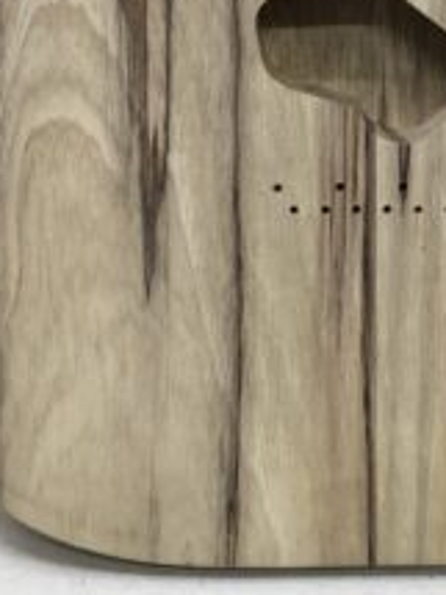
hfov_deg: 20.2
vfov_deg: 25.8
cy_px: 10
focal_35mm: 72
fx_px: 1238
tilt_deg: -17.6
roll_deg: -1.7
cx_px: 363
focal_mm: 4.15
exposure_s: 1/33
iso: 125
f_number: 2.2
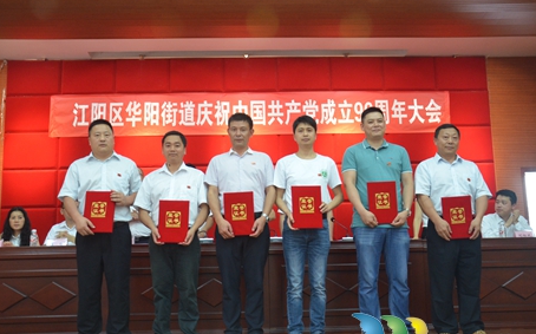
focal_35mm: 37
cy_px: 192
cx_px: 263
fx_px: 540
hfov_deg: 52.8
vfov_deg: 34.3
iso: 1600
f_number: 3.8
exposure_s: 1/20
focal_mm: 22
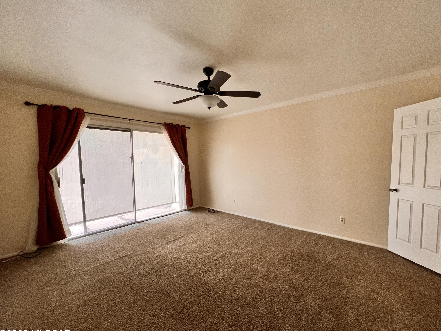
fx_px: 178
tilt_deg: -4.4
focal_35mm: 14
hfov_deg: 101.9
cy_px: 172
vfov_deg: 85.6
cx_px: 235
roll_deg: +0.8
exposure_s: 1/60
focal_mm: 1.57
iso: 200
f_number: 1.8
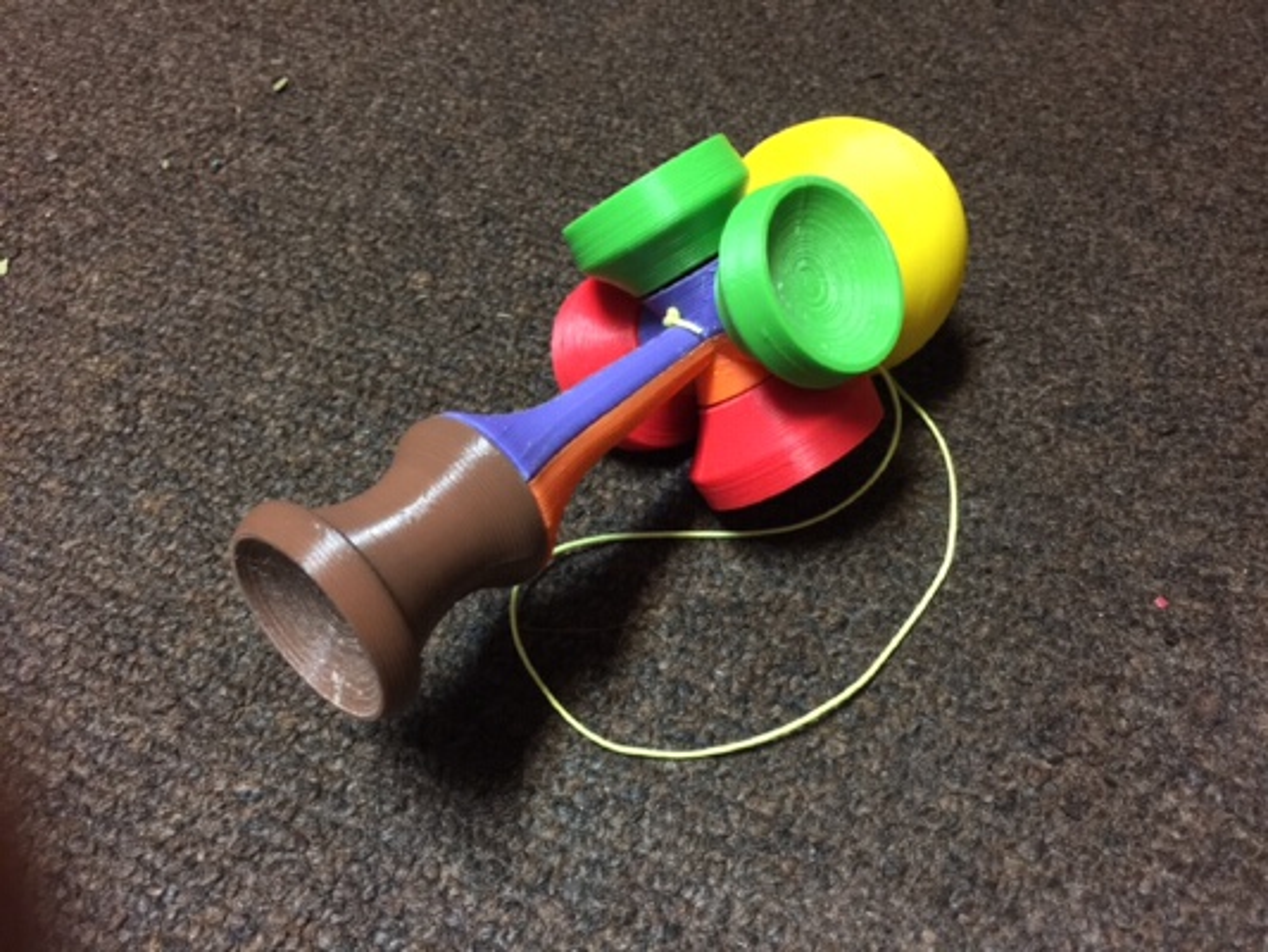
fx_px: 1063
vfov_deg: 48.2
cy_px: 476
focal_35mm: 29
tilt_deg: -48.2
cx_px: 634
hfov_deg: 61.6
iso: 125
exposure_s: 1/15
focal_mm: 4.15
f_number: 2.2
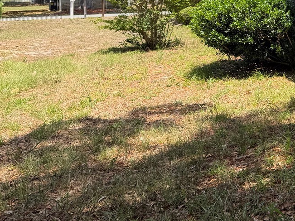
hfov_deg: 28.5
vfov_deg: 23.8
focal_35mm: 59
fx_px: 503
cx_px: 353
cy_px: 0
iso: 80
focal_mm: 6.76
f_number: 1.78
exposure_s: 1/1855
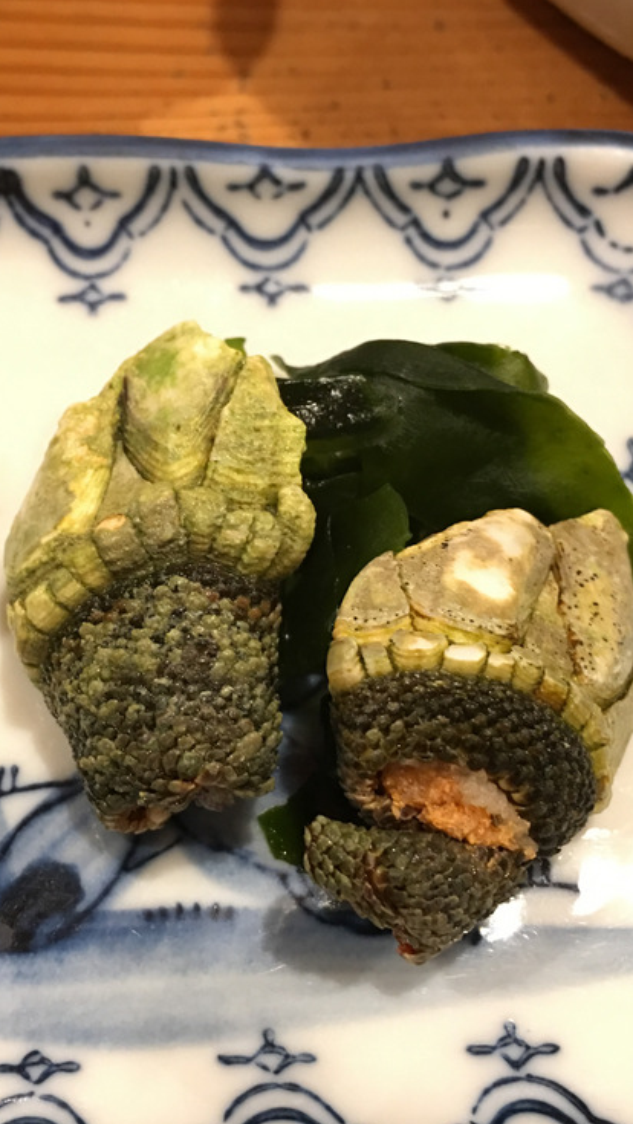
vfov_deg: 46.4
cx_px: 246
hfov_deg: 27.1
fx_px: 1312
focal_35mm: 44
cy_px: 544
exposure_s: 1/10
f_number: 2.2
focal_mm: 4.15
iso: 100
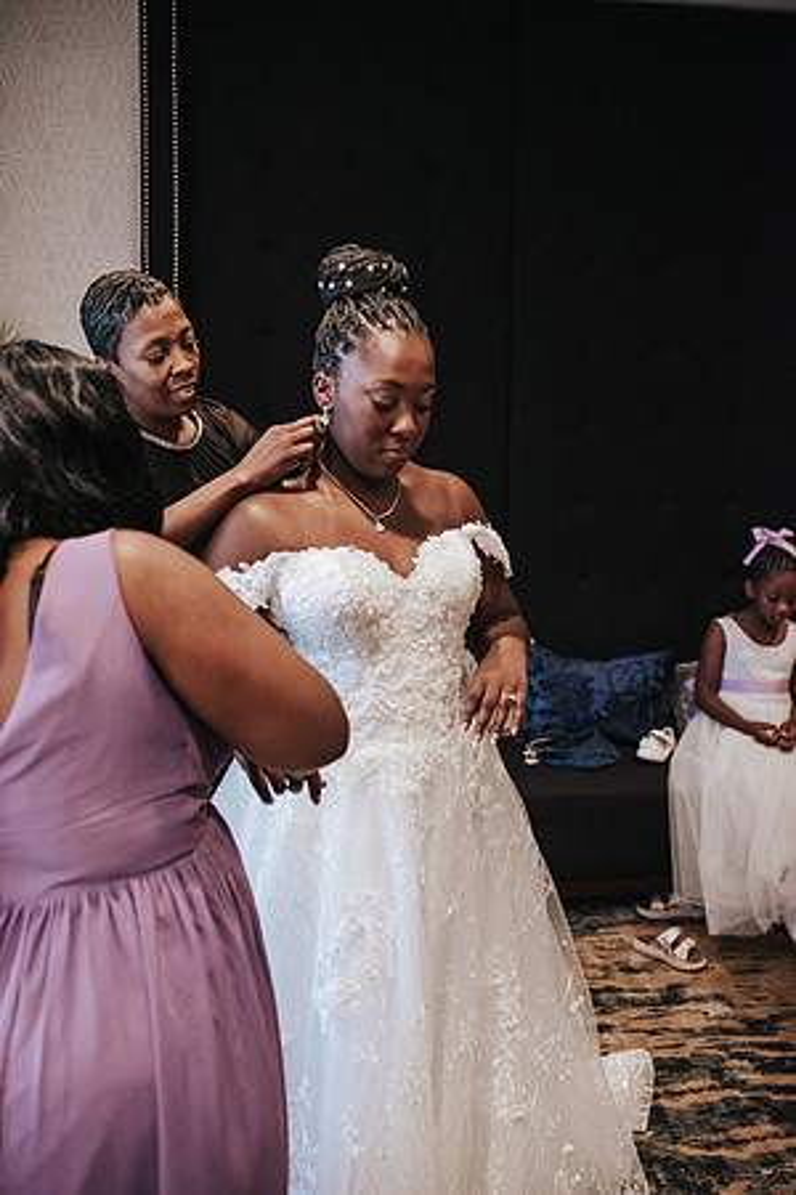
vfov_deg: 54.4
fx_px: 1161
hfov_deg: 37.9
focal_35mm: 35
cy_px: 598
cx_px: 398
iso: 1000
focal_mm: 35
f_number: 3.2
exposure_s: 1/800
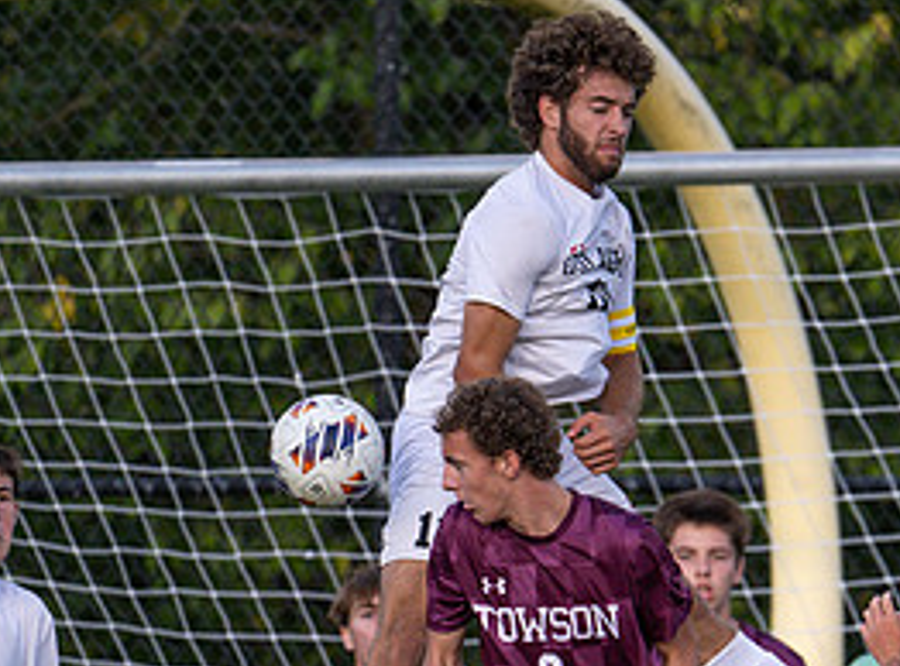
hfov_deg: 2.0
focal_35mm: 983
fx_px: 25441
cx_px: 815
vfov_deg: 1.5
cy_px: 699
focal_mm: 400
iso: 1600
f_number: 4.5
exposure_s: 1/2500
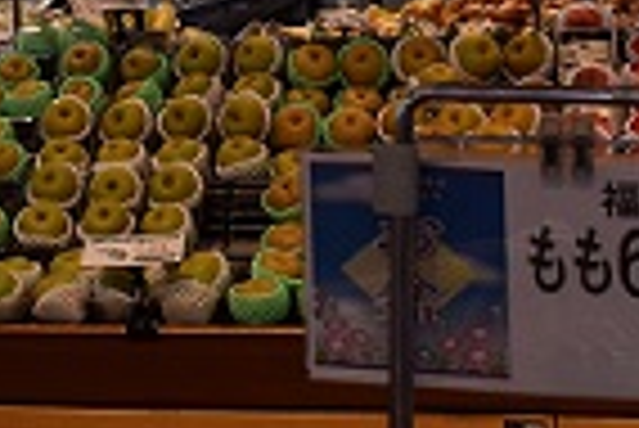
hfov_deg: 15.0
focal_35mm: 133
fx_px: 2365
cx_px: -54
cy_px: -99
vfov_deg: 10.2
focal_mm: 21
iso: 400
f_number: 5.6
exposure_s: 1/125
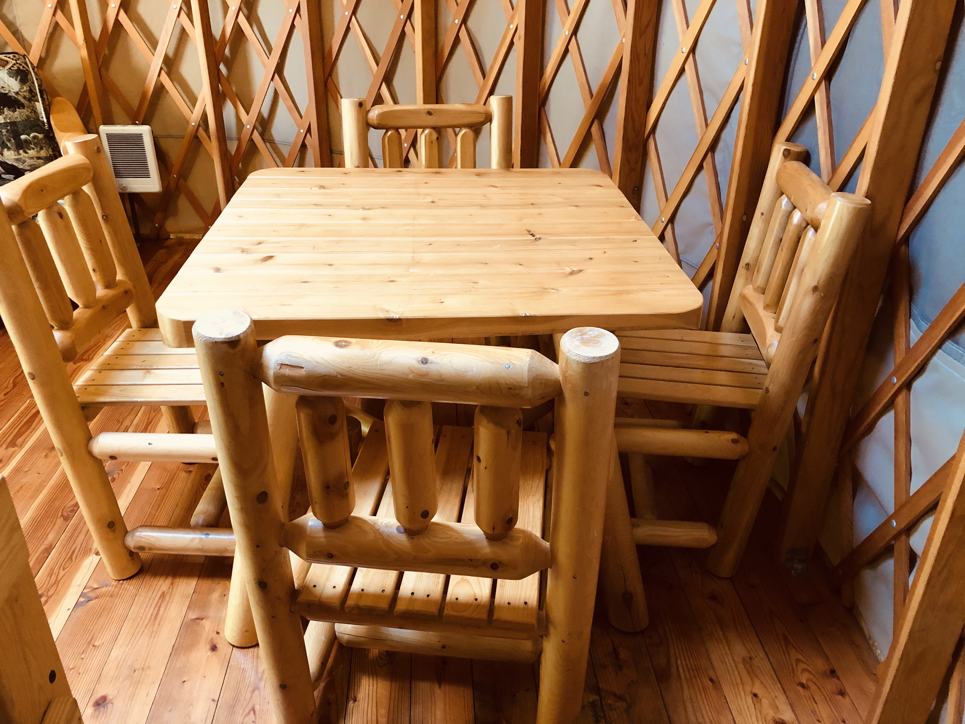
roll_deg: -0.3
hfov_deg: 63.4
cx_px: 482
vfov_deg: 49.7
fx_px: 781
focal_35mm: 28
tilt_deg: -27.6
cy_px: 362
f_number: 1.8
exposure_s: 1/7
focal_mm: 3.99
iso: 80
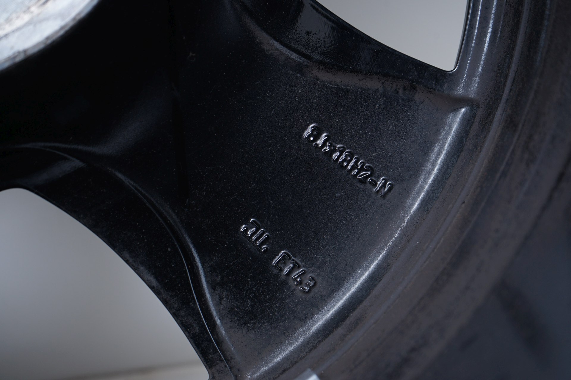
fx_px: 935
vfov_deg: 23.0
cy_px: 190
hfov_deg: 34.0
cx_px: 286
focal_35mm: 59
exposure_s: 1/100
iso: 250
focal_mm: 59
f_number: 7.1
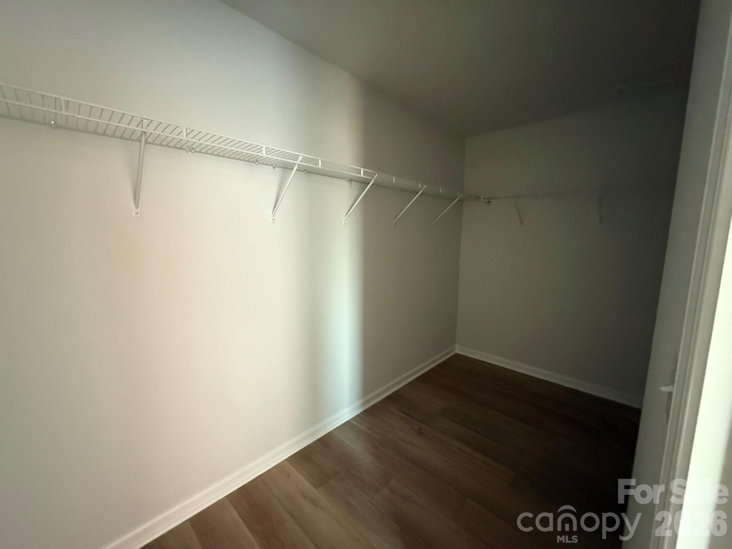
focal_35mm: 14
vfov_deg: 85.7
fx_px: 296
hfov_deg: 102.1
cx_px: 366
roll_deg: +0.4
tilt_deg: -6.7
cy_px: 274
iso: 1250
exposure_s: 1/60
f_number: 2.2
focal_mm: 2.22
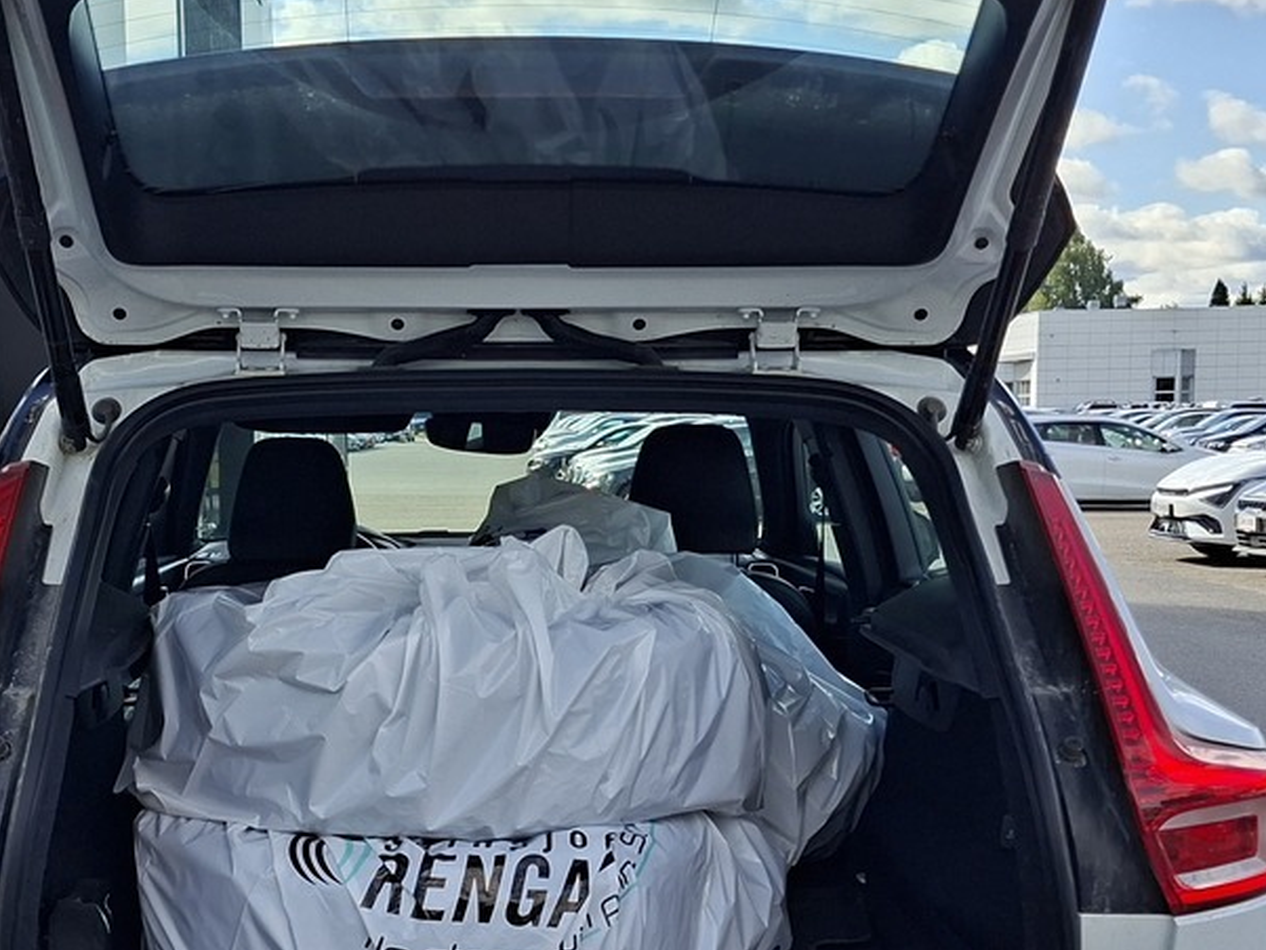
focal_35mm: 55
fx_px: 2012
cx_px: 467
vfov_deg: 26.3
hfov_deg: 34.7
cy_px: 673
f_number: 1.8
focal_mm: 5.54
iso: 40
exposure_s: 1/1007
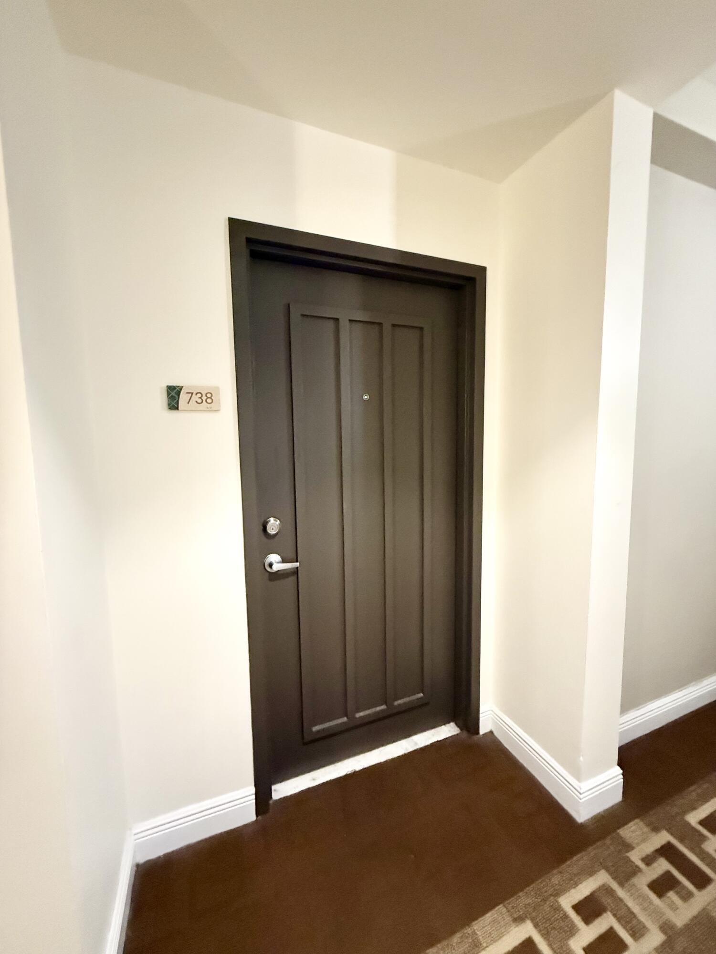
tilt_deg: -5.4
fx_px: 386
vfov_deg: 102.1
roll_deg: +0.6
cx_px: 358
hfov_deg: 85.7
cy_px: 477
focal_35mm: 14
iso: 1000
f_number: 2.2
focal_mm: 2.22
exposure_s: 1/40
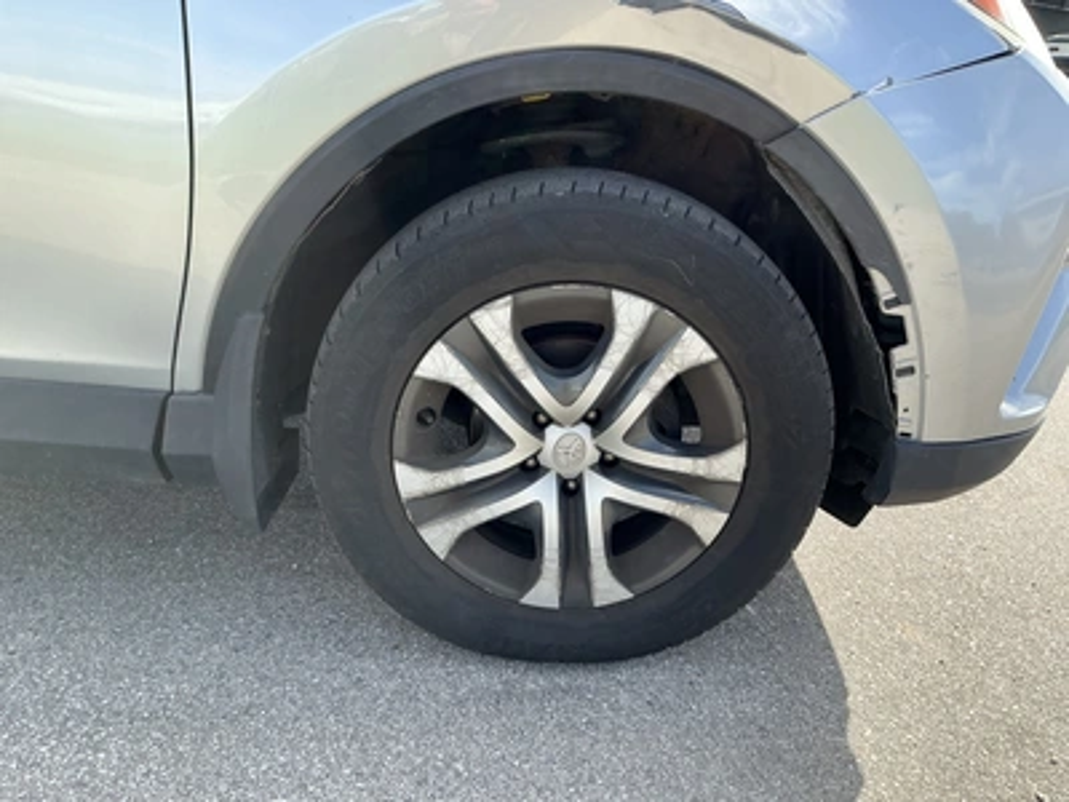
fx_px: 865
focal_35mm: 28
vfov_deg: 49.7
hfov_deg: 63.4
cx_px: 534
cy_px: 401
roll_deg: -0.8
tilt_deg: -19.3
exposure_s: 1/454
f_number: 1.8
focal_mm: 3
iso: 25
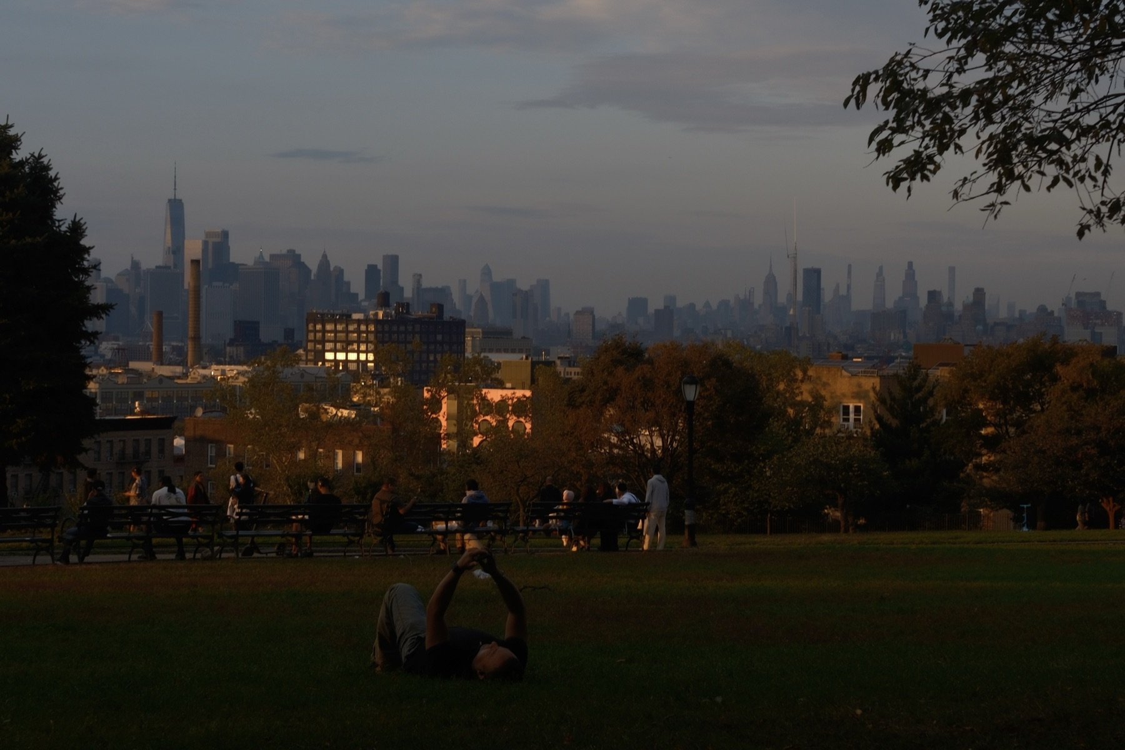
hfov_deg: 54.4
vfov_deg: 37.9
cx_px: 562
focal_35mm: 35
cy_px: 375
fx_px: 1094
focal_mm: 23
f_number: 6.4
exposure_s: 1/100
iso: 64
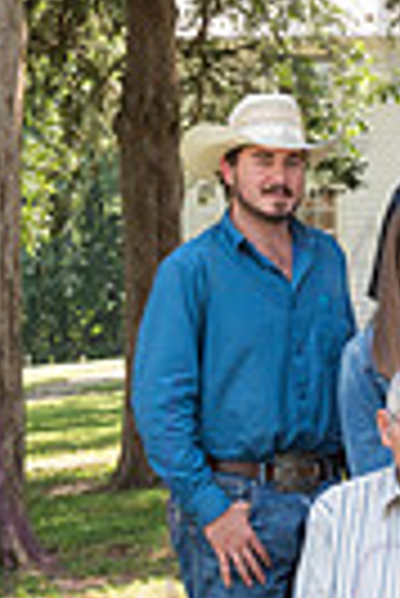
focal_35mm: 149
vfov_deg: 13.7
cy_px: 414
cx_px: 499
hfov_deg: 9.1
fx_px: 2477
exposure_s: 1/125
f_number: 10
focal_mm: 44
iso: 500
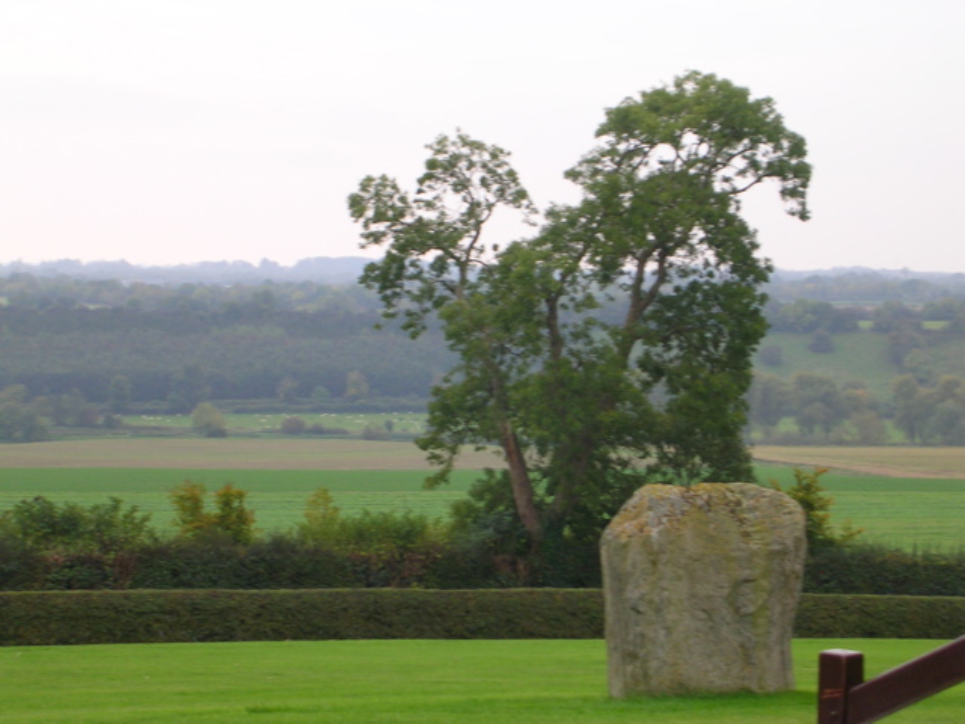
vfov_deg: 12.9
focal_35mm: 115
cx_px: 482
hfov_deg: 17.1
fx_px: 3206
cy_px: 362
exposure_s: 1/89.3
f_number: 4.9
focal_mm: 17.4
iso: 50
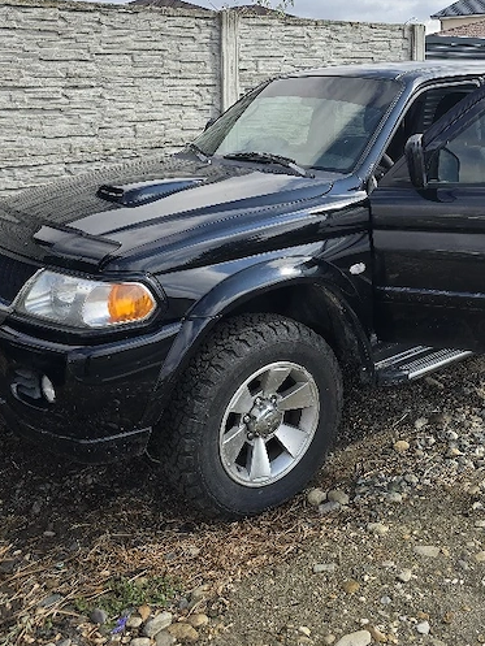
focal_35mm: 37
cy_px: 140
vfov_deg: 47.7
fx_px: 691
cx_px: 334
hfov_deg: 38.1
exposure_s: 1/625
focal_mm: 6.3
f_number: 1.7
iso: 12
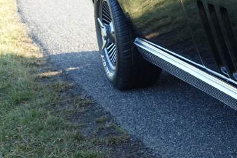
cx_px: 336
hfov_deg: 19.1
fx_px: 632
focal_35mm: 96
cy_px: 77
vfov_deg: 14.3
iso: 125
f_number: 4
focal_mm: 11.56
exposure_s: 1/100
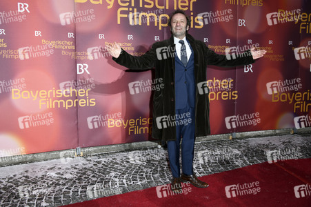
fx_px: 276
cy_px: 104
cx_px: 156
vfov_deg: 41.1
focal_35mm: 32
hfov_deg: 58.8
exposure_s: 1/160
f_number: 6.3
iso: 500
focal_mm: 32
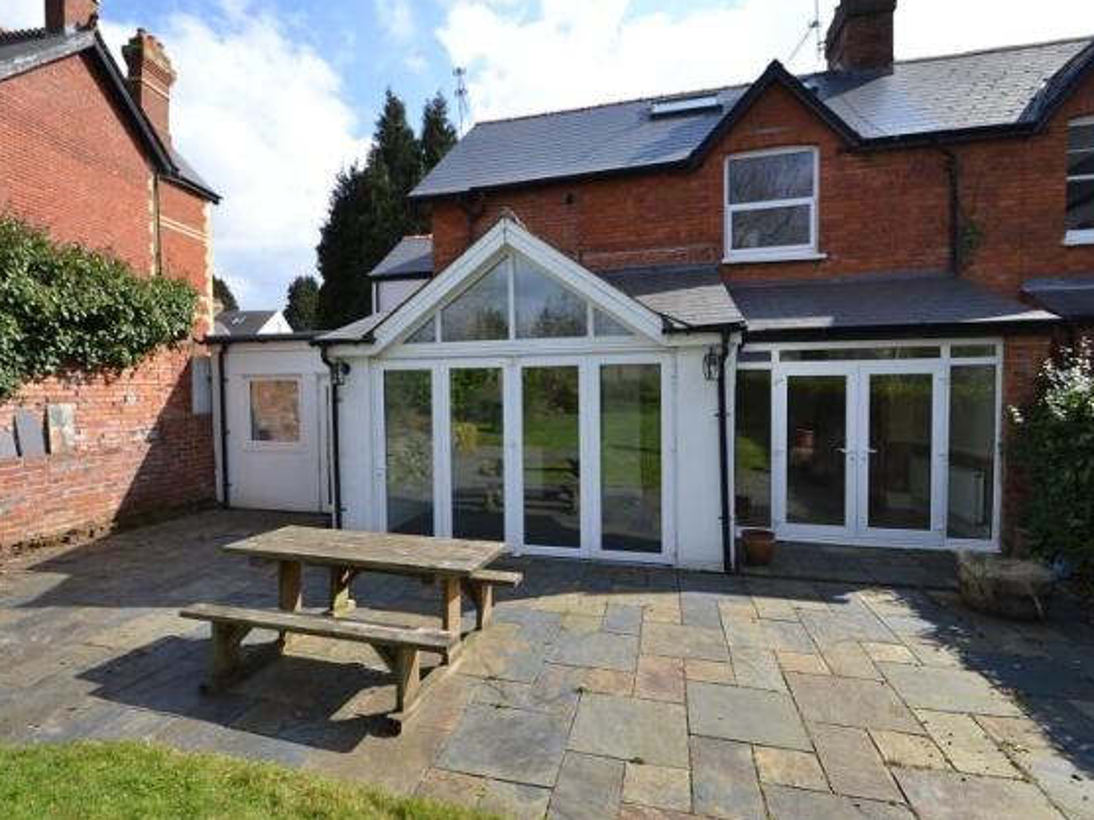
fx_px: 537
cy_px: 394
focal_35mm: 17
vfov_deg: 74.7
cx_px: 545
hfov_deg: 91.0
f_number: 7.1
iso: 100
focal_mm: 10
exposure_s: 1/200
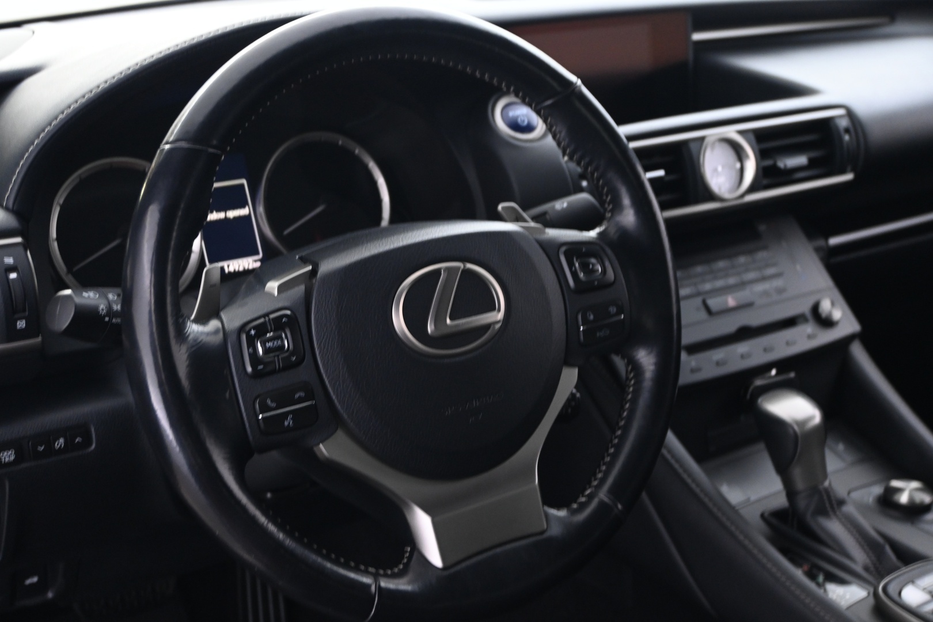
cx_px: 466
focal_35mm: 47
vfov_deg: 28.5
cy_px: 311
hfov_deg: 41.7
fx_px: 1224
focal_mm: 31.5
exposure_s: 1/5
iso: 1600
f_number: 5
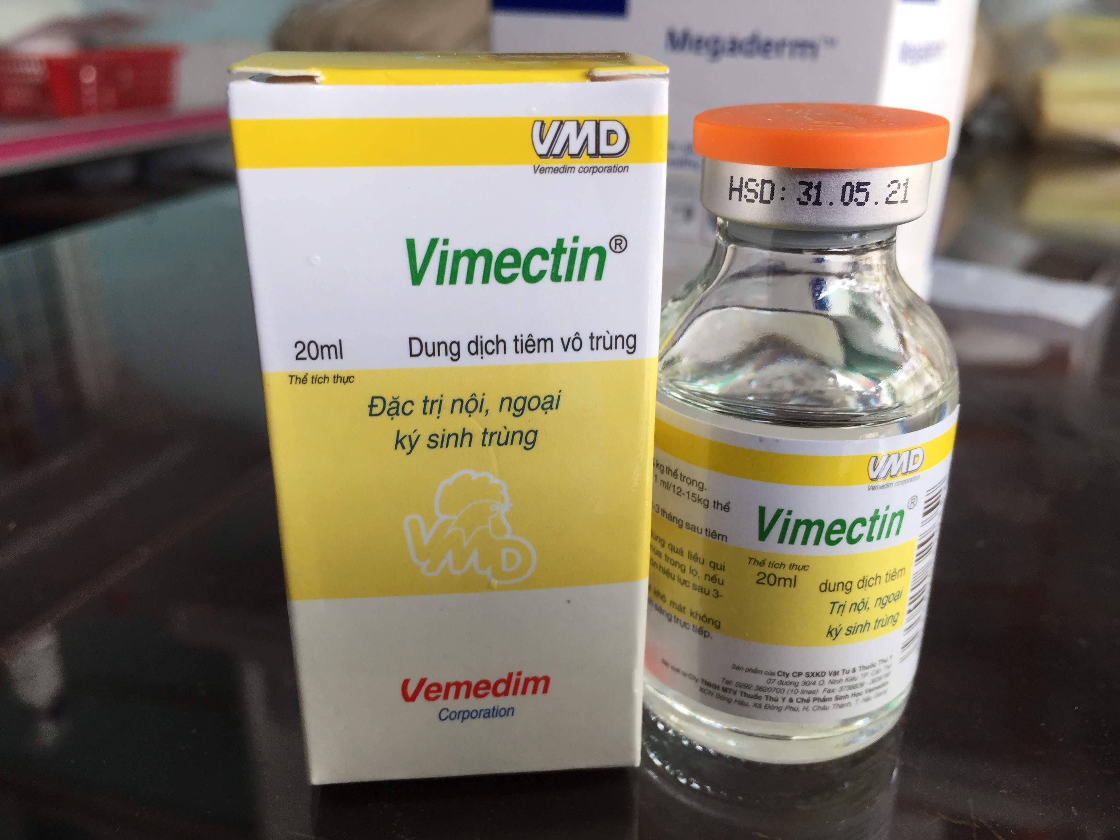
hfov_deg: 61.7
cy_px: 420
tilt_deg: -19.5
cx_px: 560
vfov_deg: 48.2
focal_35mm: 29
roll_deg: -0.3
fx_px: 938
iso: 40
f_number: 2.2
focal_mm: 4.15
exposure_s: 1/50
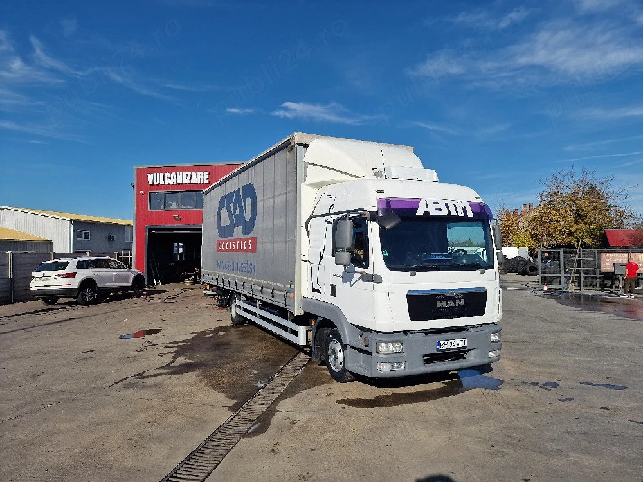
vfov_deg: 58.9
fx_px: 427
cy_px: 241
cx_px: 322
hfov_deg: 73.9
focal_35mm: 23
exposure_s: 1/2500
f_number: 1.8
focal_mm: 6.4
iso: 50
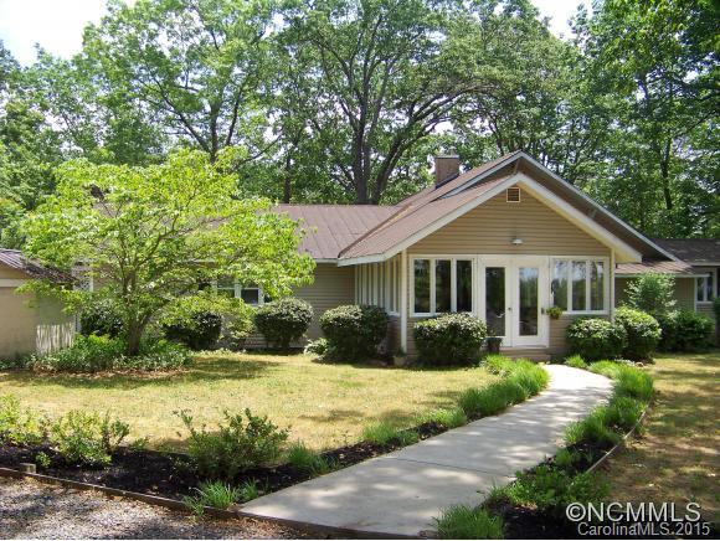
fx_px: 749
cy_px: 270
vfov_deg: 39.7
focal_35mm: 36
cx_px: 360
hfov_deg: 51.3
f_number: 2.8
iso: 67
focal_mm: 5.85
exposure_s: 1/320
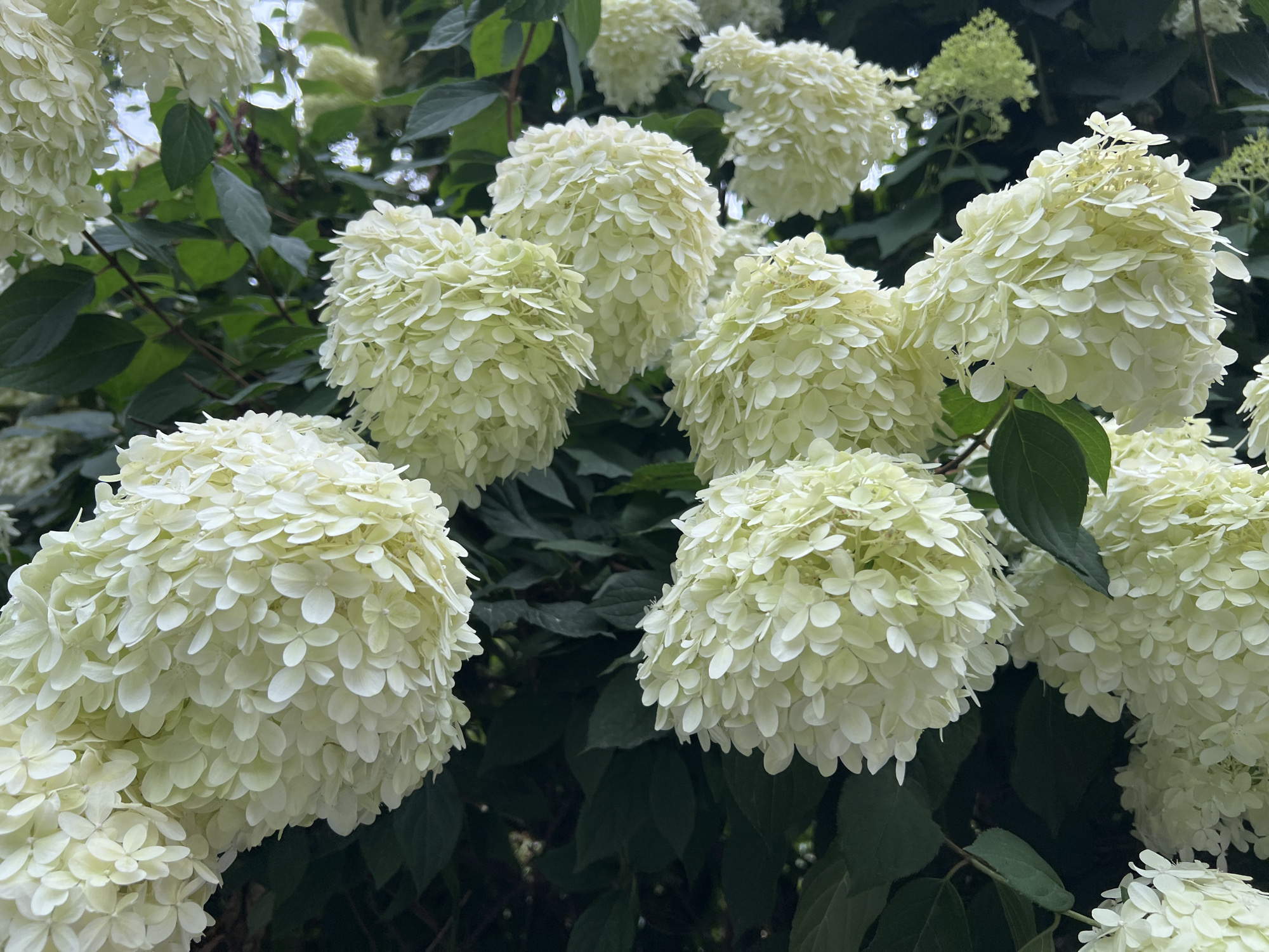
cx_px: 634
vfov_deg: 53.1
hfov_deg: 67.3
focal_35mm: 26
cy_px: 476
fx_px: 953
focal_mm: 5.7
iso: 50
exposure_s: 1/924
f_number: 1.5
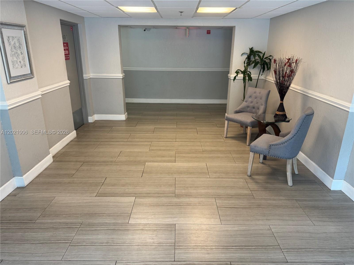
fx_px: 245
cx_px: 177
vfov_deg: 56.8
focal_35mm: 24
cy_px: 132
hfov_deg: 71.6
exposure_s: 1/60
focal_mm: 6.76
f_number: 1.78
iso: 160
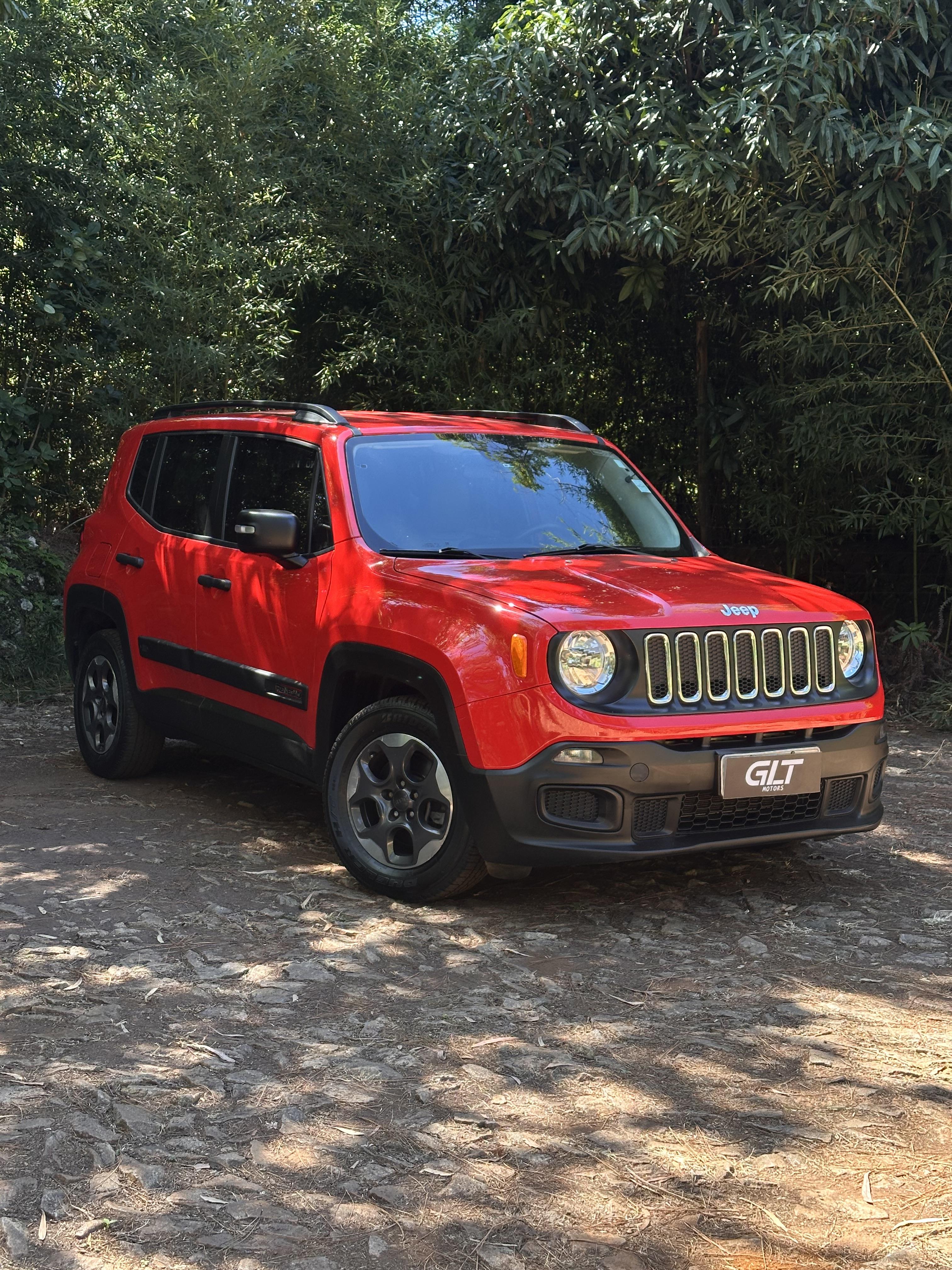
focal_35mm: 48
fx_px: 1760
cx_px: 476
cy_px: 635
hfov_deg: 30.3
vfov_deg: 39.7
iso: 64
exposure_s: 1/318
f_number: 1.78
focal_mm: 6.86
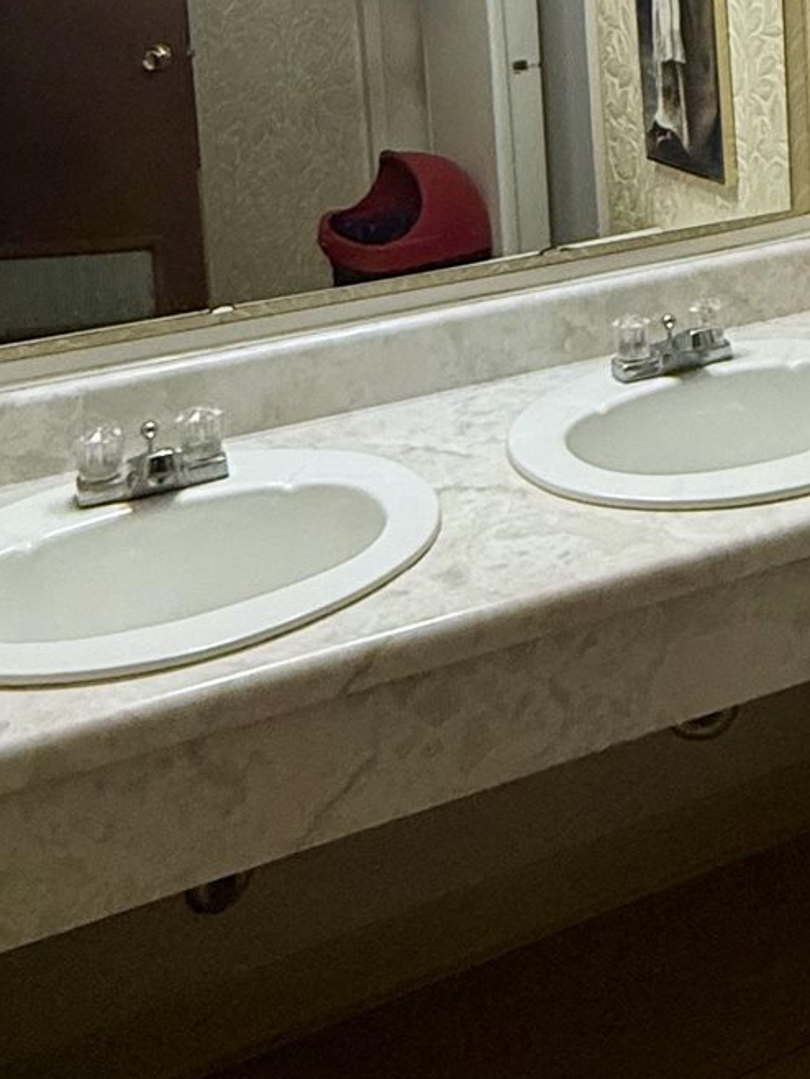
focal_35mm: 49
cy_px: -15
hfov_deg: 28.7
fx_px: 1528
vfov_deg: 35.0
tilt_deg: -4.8
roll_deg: +2.9
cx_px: 707
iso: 320
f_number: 2.2
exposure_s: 1/60
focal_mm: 2.22
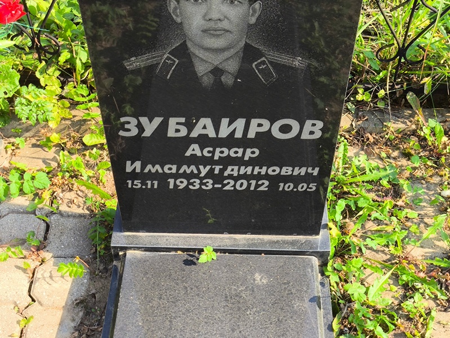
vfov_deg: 29.1
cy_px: 169
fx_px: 650
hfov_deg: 38.2
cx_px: 225
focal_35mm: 50
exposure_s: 1/499
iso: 50
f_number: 1.7
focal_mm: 4.71
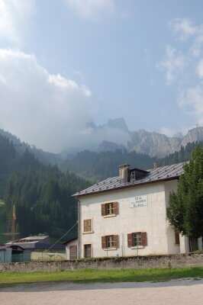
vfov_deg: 41.1
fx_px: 407
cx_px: 102
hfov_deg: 28.0
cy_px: 152
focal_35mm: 48
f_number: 10
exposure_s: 1/250
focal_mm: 32
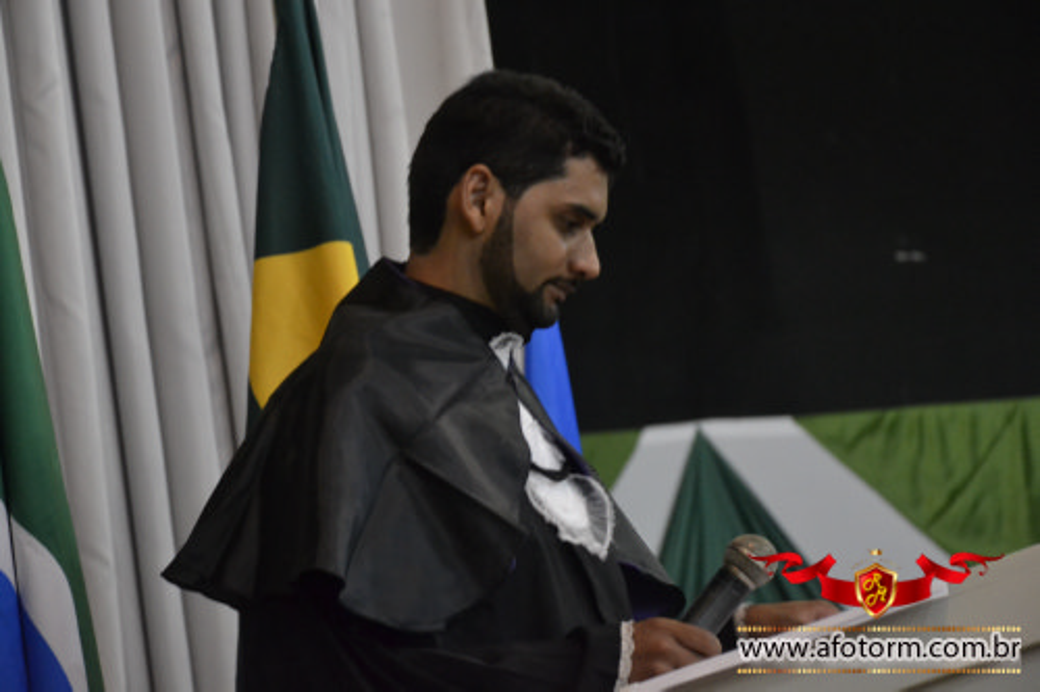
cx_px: 520
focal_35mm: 128
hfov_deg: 16.1
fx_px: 3682
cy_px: 346
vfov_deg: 10.7
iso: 3200
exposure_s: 1/25
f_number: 5.6
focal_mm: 85
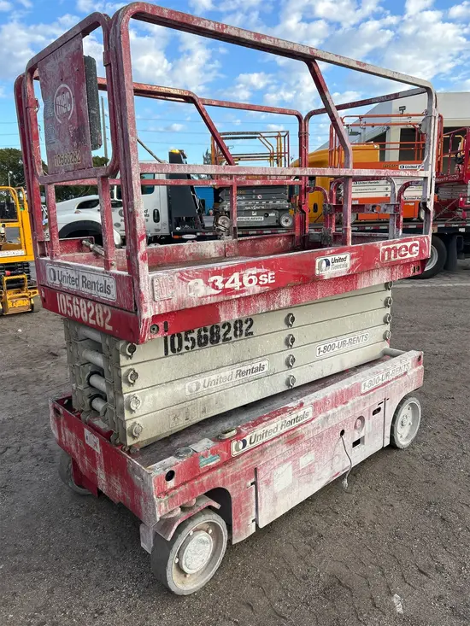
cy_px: 313
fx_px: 471
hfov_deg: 53.1
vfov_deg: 67.3
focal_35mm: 26
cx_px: 235
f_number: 1.5
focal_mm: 5.7
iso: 50
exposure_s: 1/1511
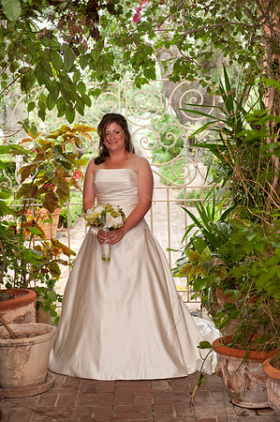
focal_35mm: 62
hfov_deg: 21.9
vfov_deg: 32.4
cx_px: 140
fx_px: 725
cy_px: 211
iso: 250
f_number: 4.5
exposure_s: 1/80
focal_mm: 62
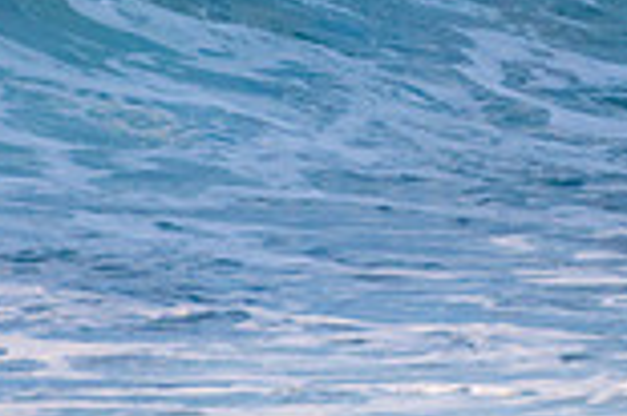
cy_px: -172
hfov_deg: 0.9
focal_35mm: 2329
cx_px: 498
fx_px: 40520
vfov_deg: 0.6
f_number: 5.6
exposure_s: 1/1250
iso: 400
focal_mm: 400
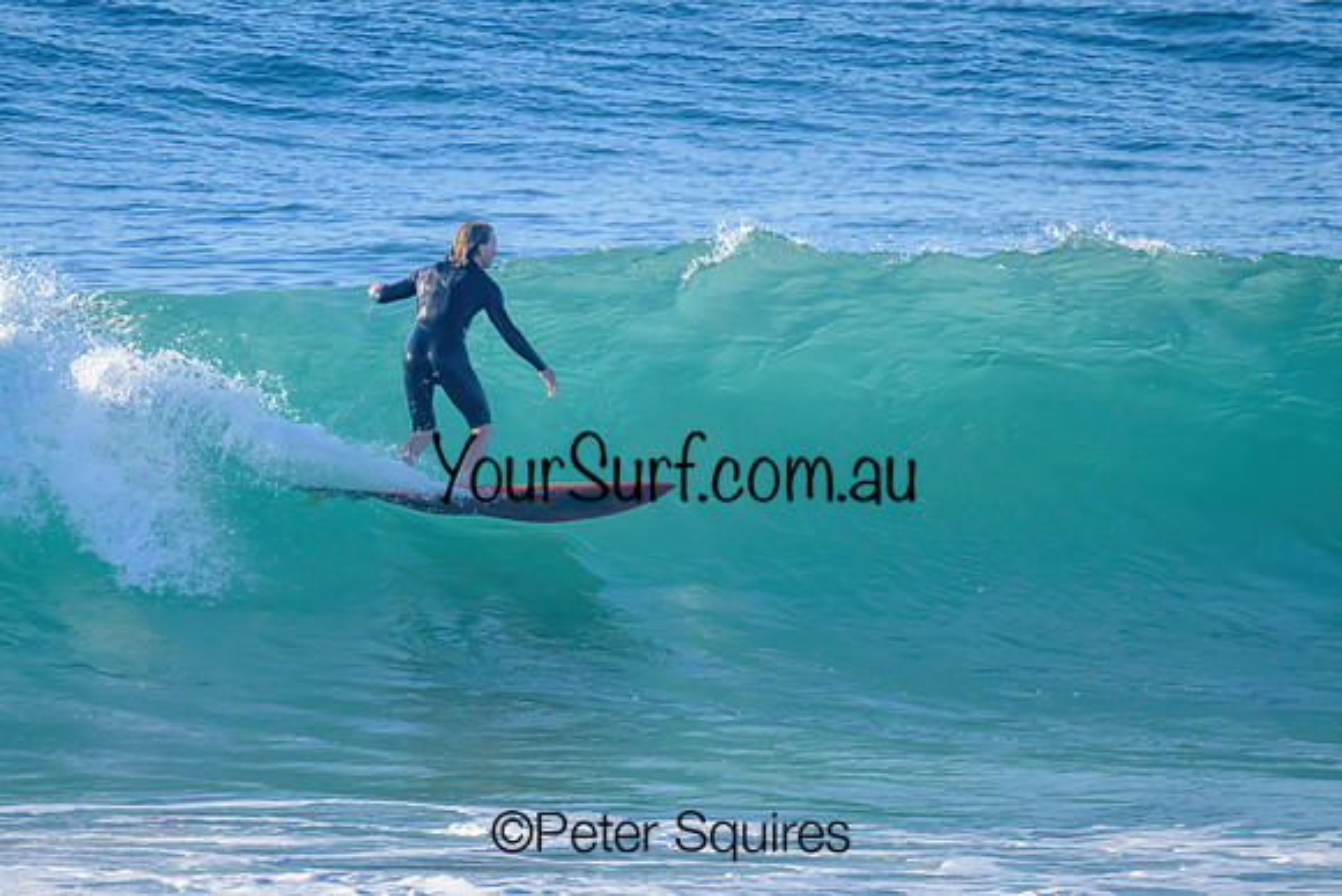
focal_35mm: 931
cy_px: 393
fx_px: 34726
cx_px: 601
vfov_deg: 1.5
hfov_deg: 2.2
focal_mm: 800
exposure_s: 1/2000
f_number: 11
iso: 1800
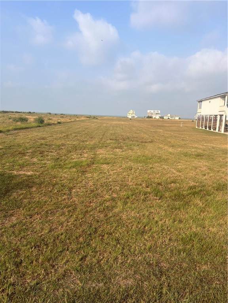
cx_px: 114
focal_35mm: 26
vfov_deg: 67.3
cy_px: 152
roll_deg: -1.2
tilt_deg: -7.7
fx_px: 228
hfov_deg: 53.1
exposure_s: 1/3077
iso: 50
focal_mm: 5.7
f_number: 1.5
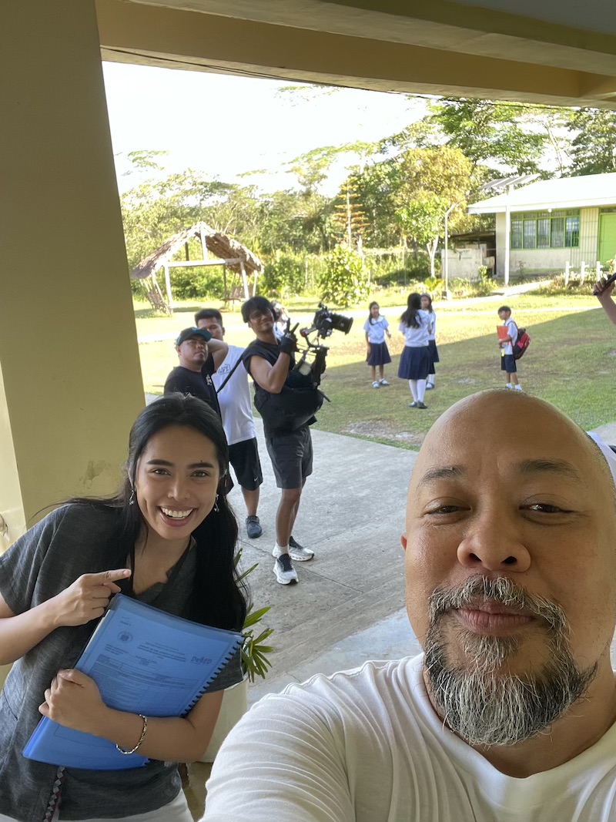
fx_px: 712
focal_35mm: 30
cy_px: 411
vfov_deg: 60.0
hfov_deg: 46.8
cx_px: 308
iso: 100
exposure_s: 1/119
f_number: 2.2
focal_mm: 2.71
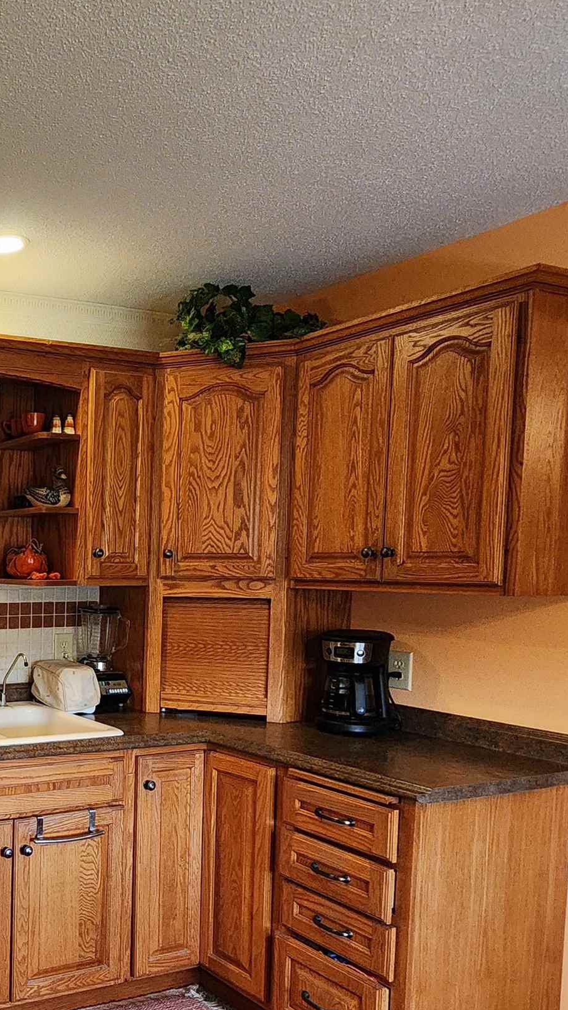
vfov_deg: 69.1
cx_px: -133
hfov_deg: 33.7
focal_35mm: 27
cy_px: 610
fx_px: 723
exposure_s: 1/60
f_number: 2.2
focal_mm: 2.2
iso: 400
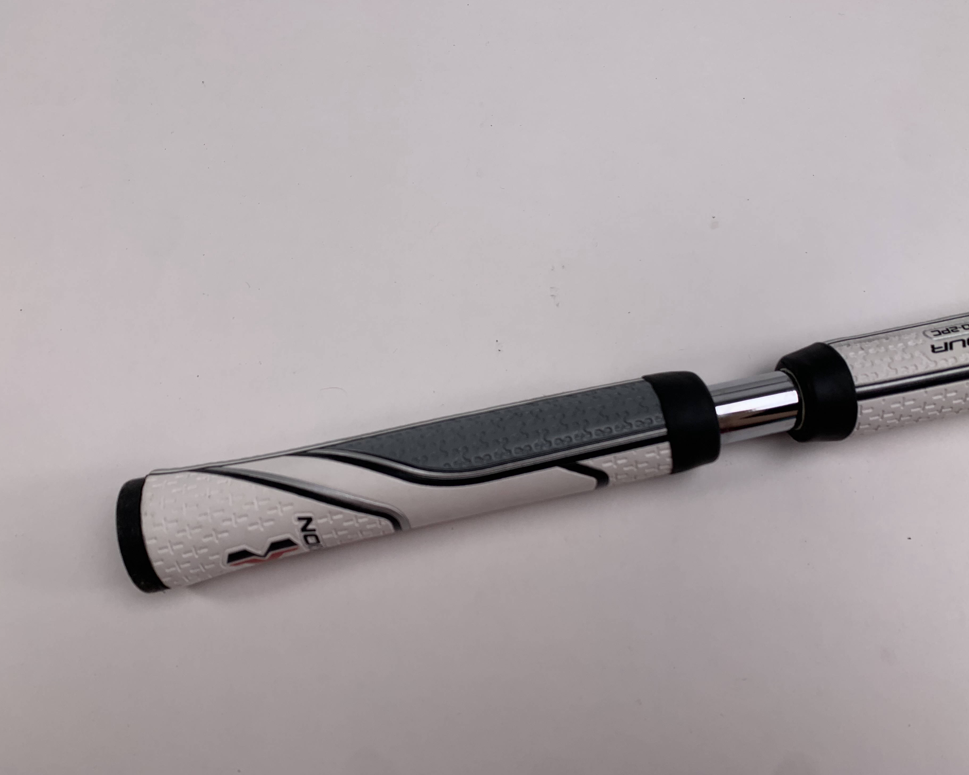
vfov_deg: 51.5
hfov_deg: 62.2
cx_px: 484
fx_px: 803
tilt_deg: -73.1
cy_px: 387
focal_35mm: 28
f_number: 1.8
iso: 25
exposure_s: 1/362
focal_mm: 4.25
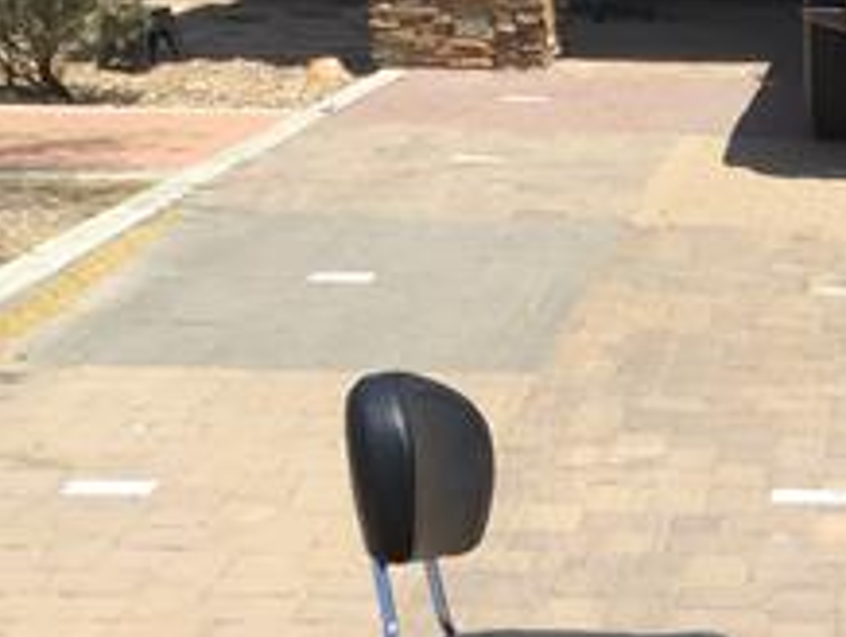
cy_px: 800
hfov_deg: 20.3
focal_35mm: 91
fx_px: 2226
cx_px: 990
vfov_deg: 15.6
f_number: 2.4
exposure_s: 1/1058
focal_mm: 3.3
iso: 25
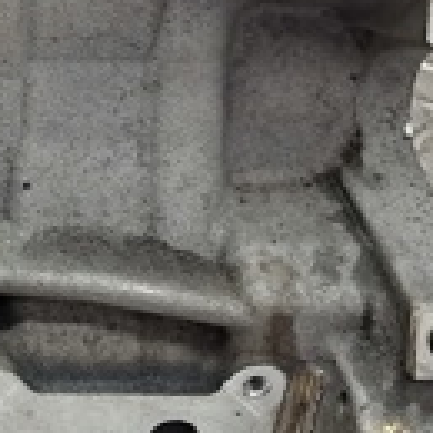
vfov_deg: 14.7
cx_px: -296
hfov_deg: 13.6
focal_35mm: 117
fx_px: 1656
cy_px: 28
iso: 200
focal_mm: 4
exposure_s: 1/50
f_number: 1.8
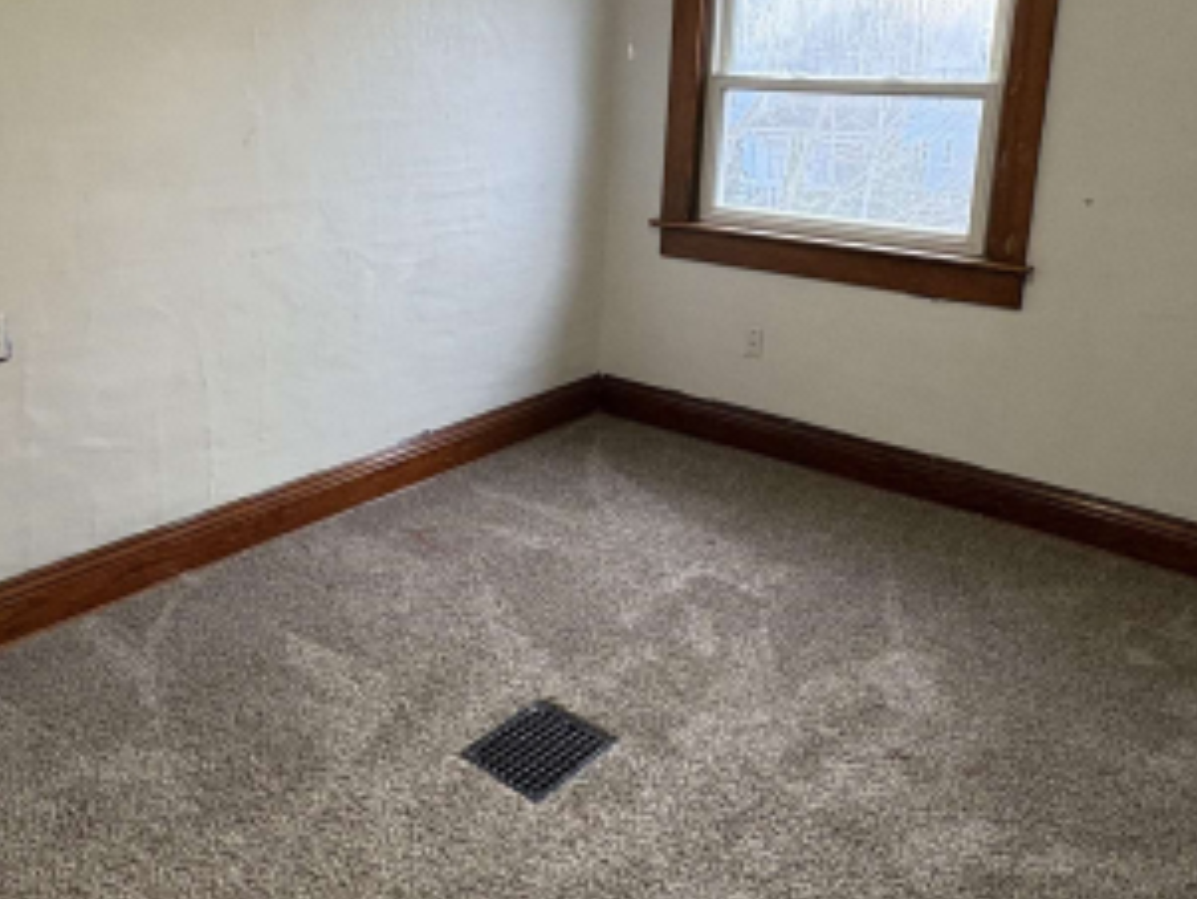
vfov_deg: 44.8
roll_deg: -1.8
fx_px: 1072
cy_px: 294
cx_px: 503
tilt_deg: -11.1
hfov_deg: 58.0
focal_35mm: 31
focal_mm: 2.22
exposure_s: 1/120
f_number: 2.2
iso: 320
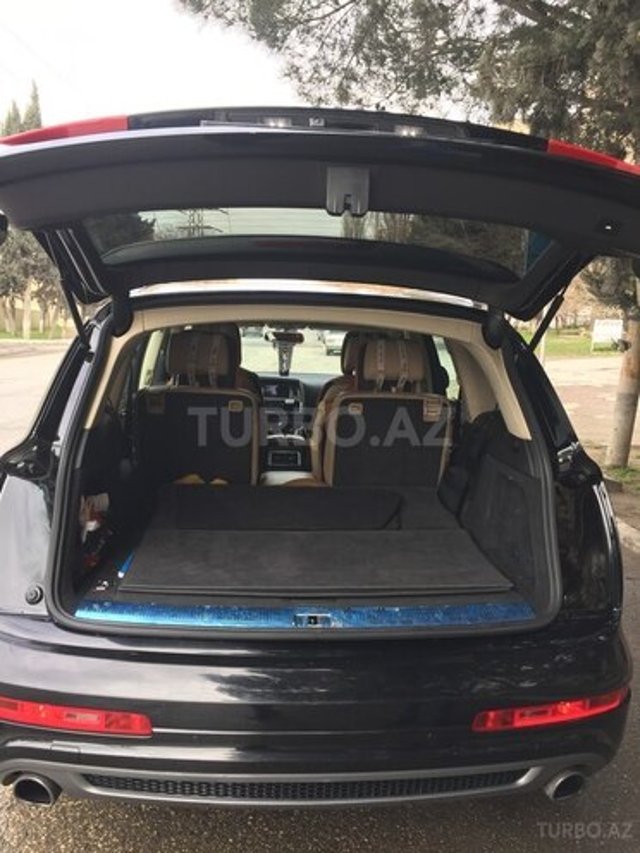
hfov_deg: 48.2
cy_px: 426
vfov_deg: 61.7
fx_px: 715
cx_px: 320
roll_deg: -2.9
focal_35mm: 29
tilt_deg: -5.6
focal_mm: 4.15
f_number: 2.2
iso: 32
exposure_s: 1/166
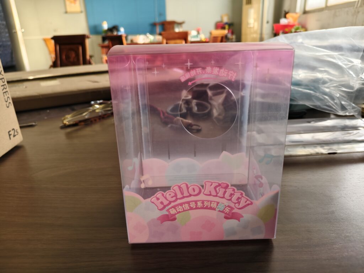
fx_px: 242
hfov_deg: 73.9
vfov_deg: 58.9
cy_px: 136
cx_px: 182
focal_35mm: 23
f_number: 1.88
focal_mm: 5.56
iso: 144
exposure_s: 1/100
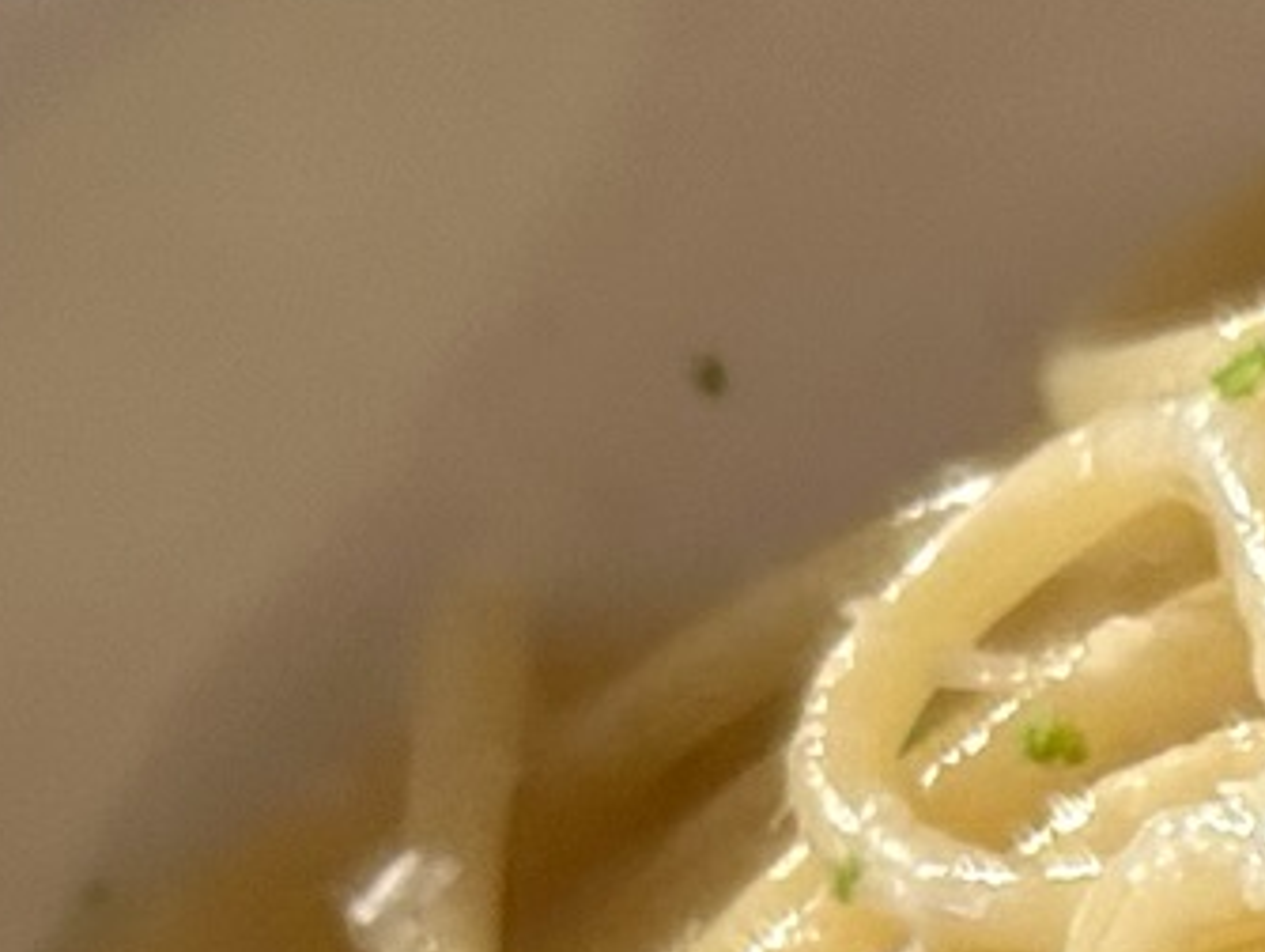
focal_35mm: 155
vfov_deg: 8.7
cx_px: 2149
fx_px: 5670
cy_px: 2293
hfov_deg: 11.9
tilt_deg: -66.9
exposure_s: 1/50
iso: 400
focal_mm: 5.7
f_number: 1.5
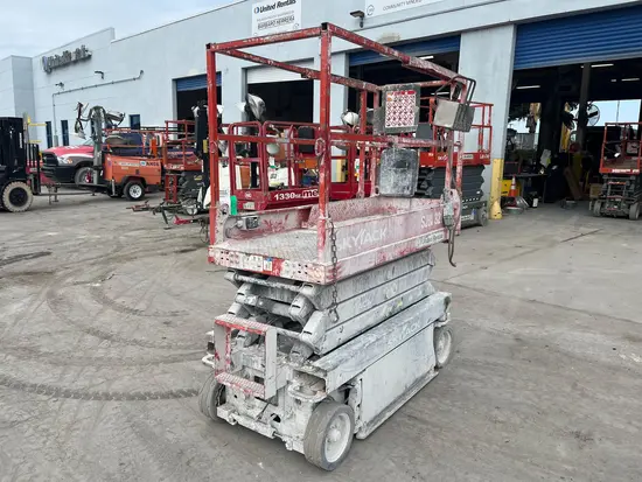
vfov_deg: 53.1
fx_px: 482
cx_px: 321
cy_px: 241
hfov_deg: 67.3
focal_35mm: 26
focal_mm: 5.1
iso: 50
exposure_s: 1/3049
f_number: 1.6
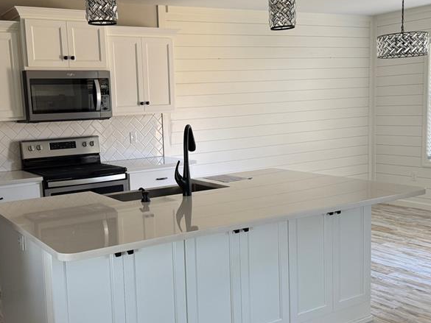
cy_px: 171
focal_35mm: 42
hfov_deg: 44.4
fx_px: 523
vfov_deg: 34.4
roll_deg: +2.7
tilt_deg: -7.4
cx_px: 159
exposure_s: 1/121
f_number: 1.78
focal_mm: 6.76
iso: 160
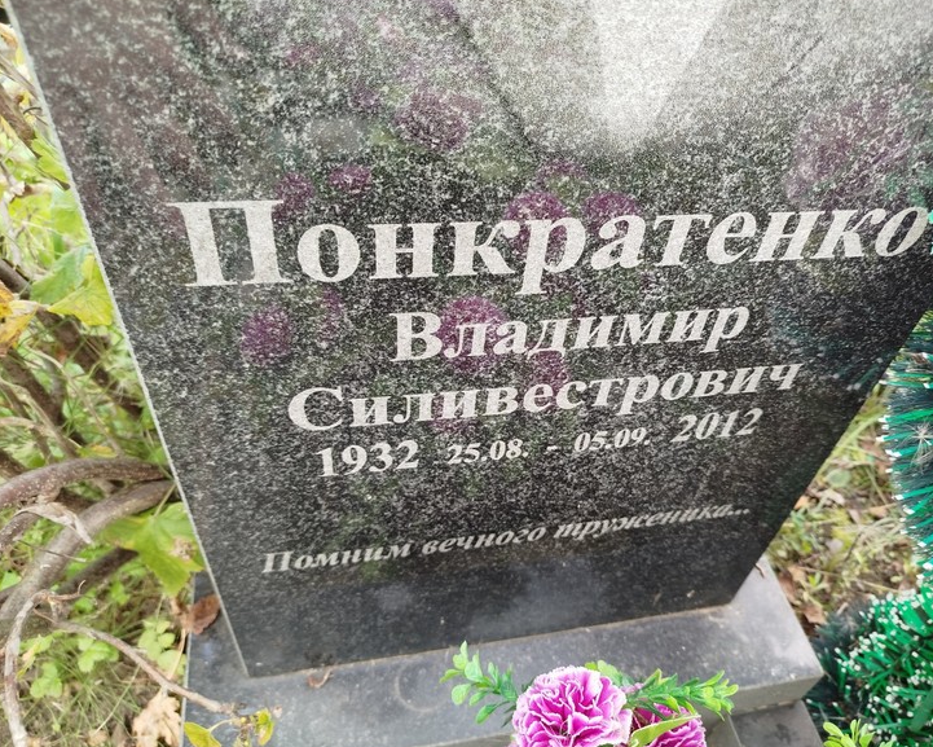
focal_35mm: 26
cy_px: 379
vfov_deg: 54.9
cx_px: 489
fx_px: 718
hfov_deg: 66.0
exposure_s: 1/50
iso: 64
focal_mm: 5.31
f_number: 1.7
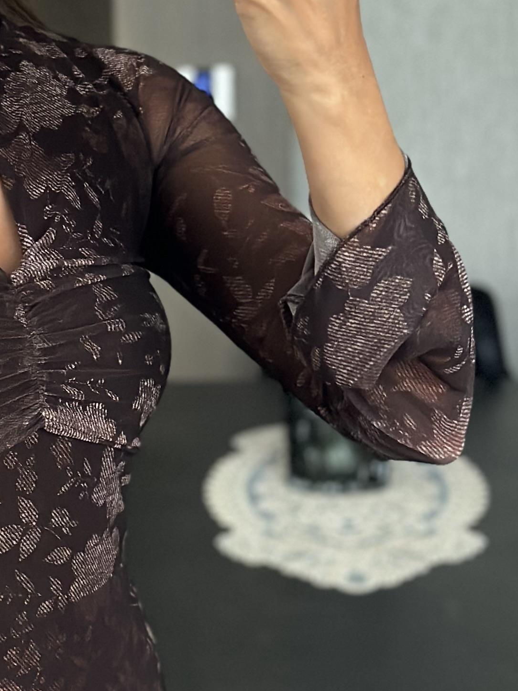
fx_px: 2674
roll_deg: +4.1
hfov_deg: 10.9
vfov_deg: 14.7
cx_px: -96
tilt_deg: -18.1
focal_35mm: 134
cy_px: 319
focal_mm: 6.86
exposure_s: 1/40
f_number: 1.78
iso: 640
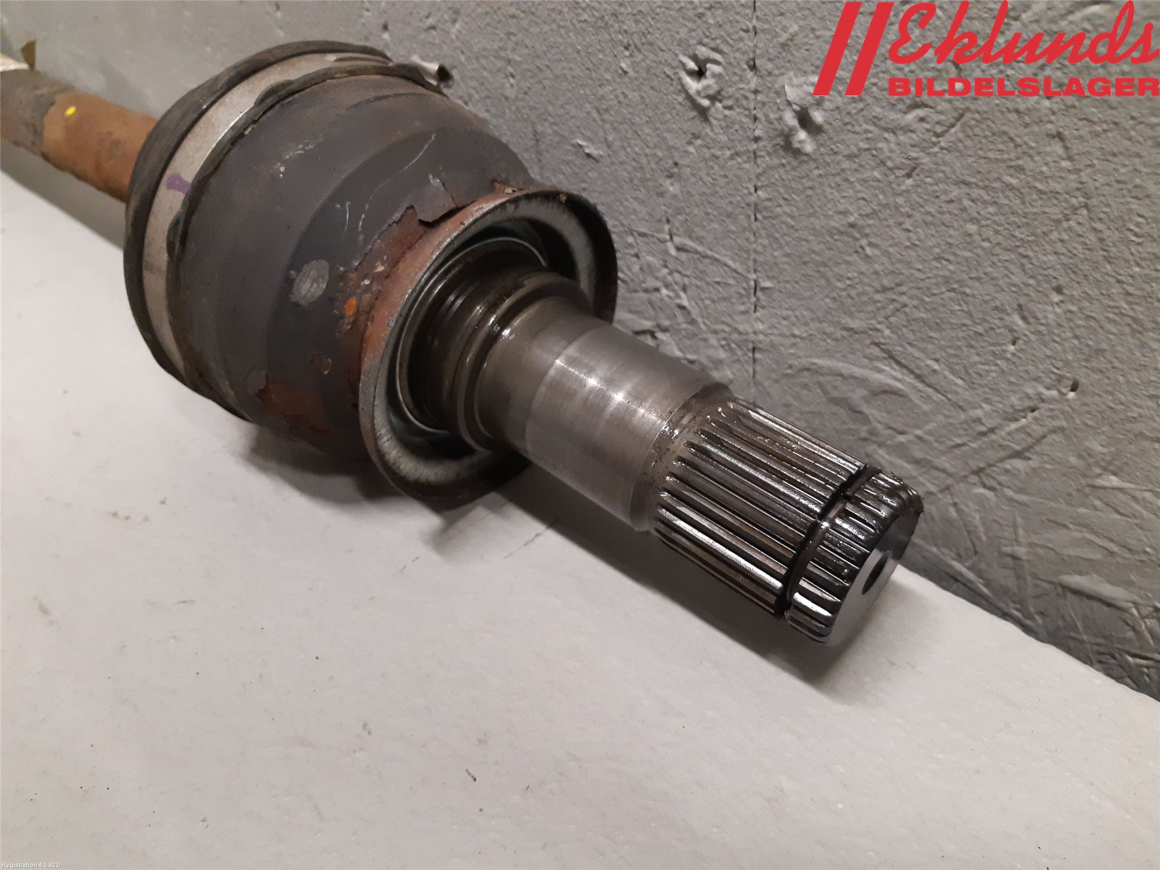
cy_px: 435
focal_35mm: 26
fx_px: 871
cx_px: 580
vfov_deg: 53.1
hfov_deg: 67.3
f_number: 1.7
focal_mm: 3.93
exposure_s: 1/50
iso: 250
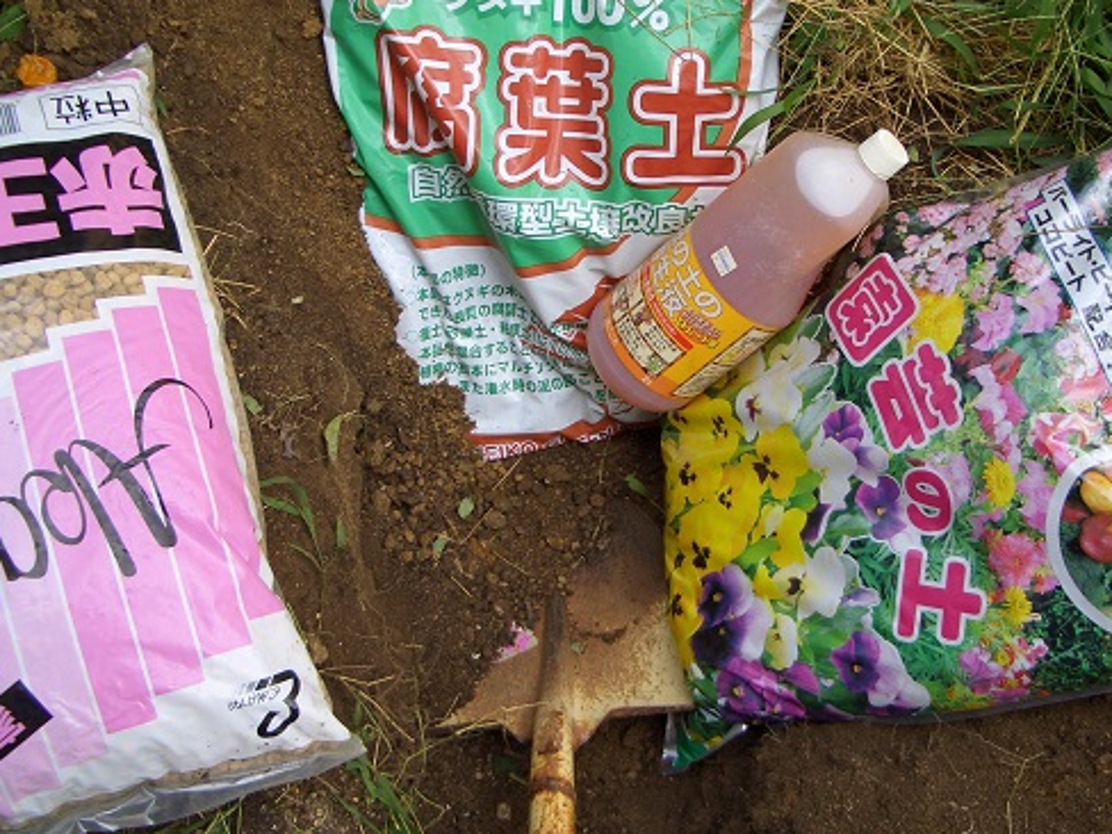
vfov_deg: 33.6
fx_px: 1381
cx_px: 640
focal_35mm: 43
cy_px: 424
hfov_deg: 43.7
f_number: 2.6
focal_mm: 5.8
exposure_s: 1/100
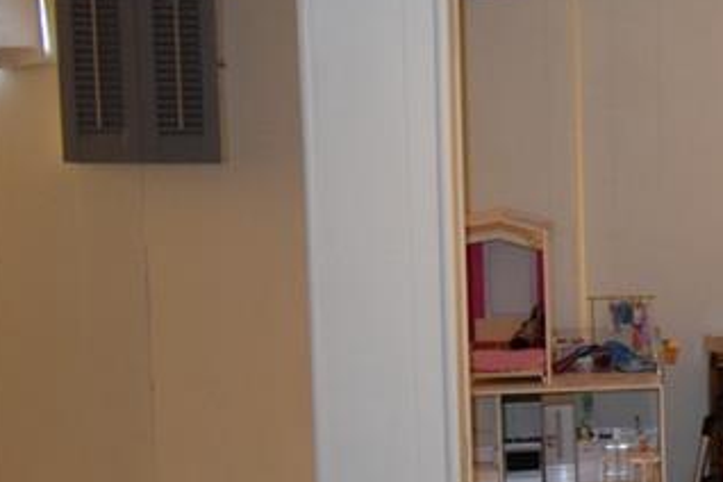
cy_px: 311
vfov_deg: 15.7
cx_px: 1148
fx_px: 1747
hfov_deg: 19.6
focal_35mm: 87
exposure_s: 1/60
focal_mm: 18
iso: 1600
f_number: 3.5
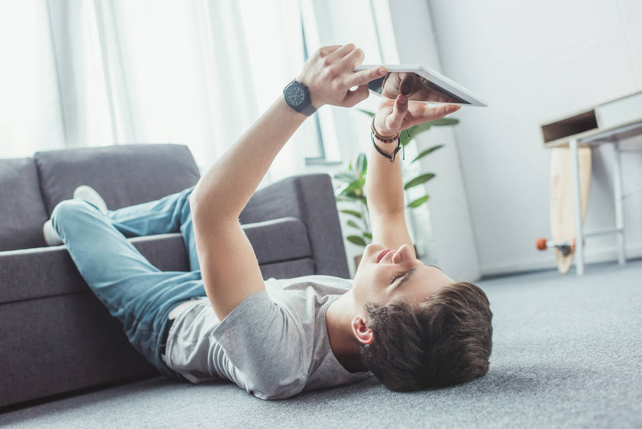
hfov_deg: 54.4
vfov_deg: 37.9
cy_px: 214
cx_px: 321
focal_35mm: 35
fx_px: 624
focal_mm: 35
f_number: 3.2
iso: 640
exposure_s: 1/160
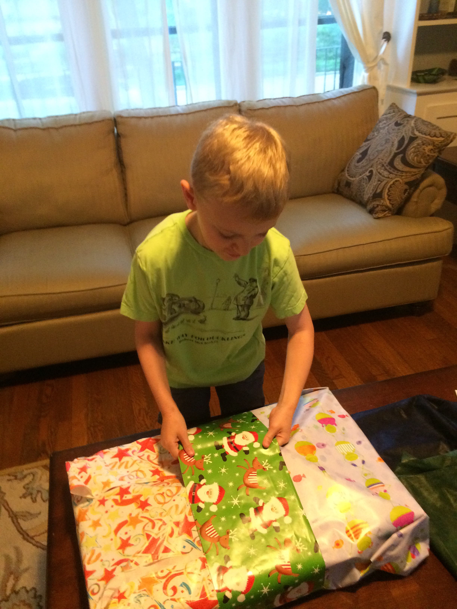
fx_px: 510
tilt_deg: -30.9
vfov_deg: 61.7
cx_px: 228
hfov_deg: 48.2
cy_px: 304
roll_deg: +1.6
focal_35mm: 29
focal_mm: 4.15
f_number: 2.2
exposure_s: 1/24
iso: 320
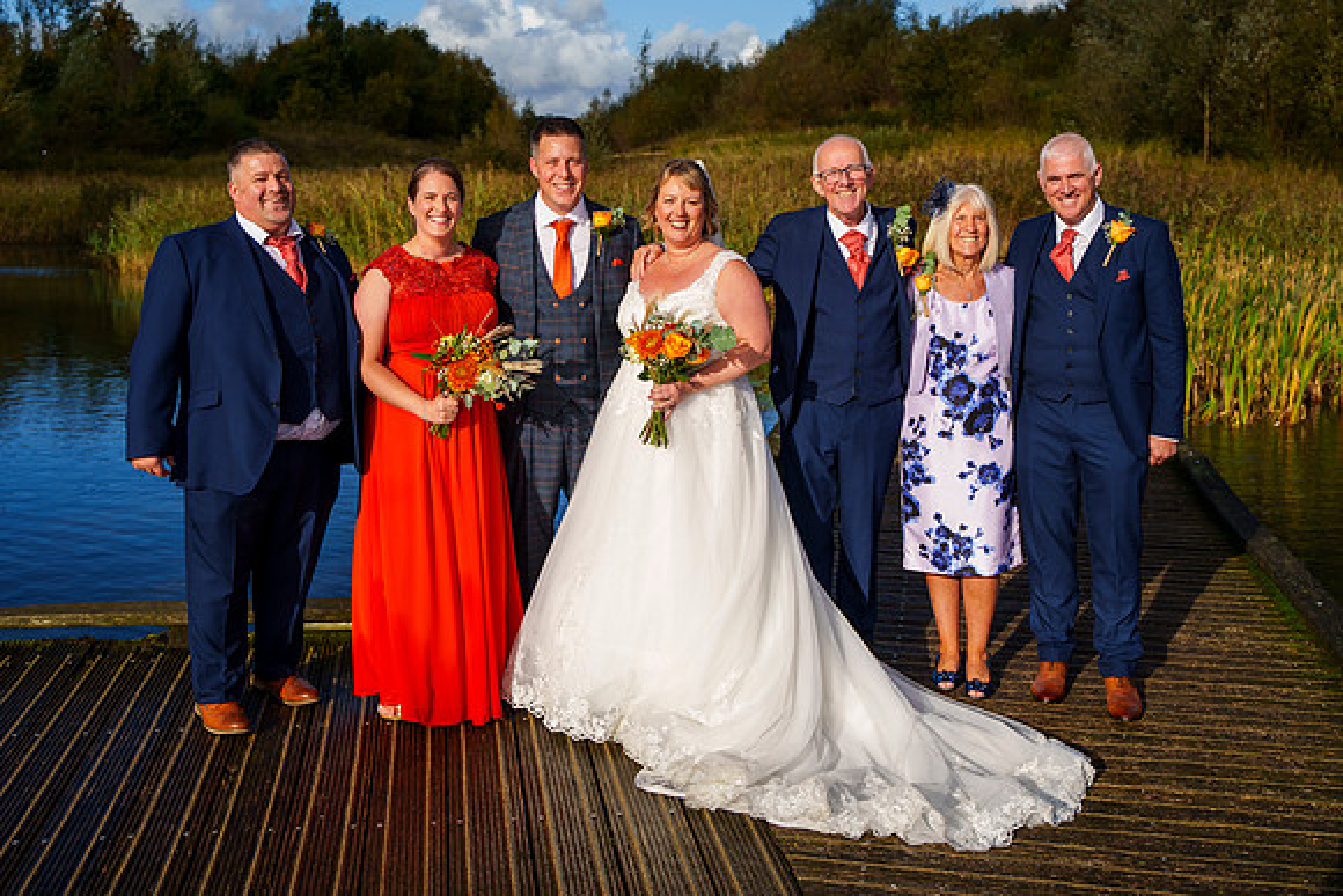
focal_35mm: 38
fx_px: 1418
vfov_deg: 35.0
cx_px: 665
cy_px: 390
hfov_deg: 50.7
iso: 400
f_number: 3.2
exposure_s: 1/8000
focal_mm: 33
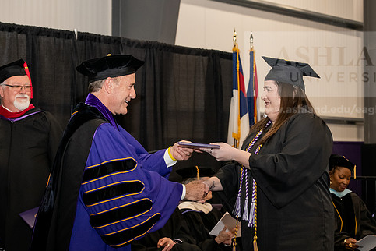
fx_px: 877
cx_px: 221
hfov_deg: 24.2
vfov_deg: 16.3
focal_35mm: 84
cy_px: 126
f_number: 5.6
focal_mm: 70
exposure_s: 1/200
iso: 2500
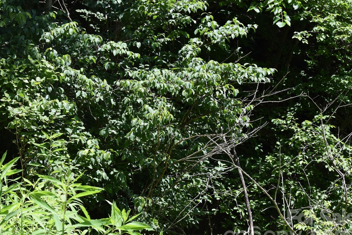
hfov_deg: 18.9
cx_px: 129
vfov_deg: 12.7
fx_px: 1053
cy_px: 100
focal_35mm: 108
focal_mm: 55
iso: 360
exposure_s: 1/250
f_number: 8
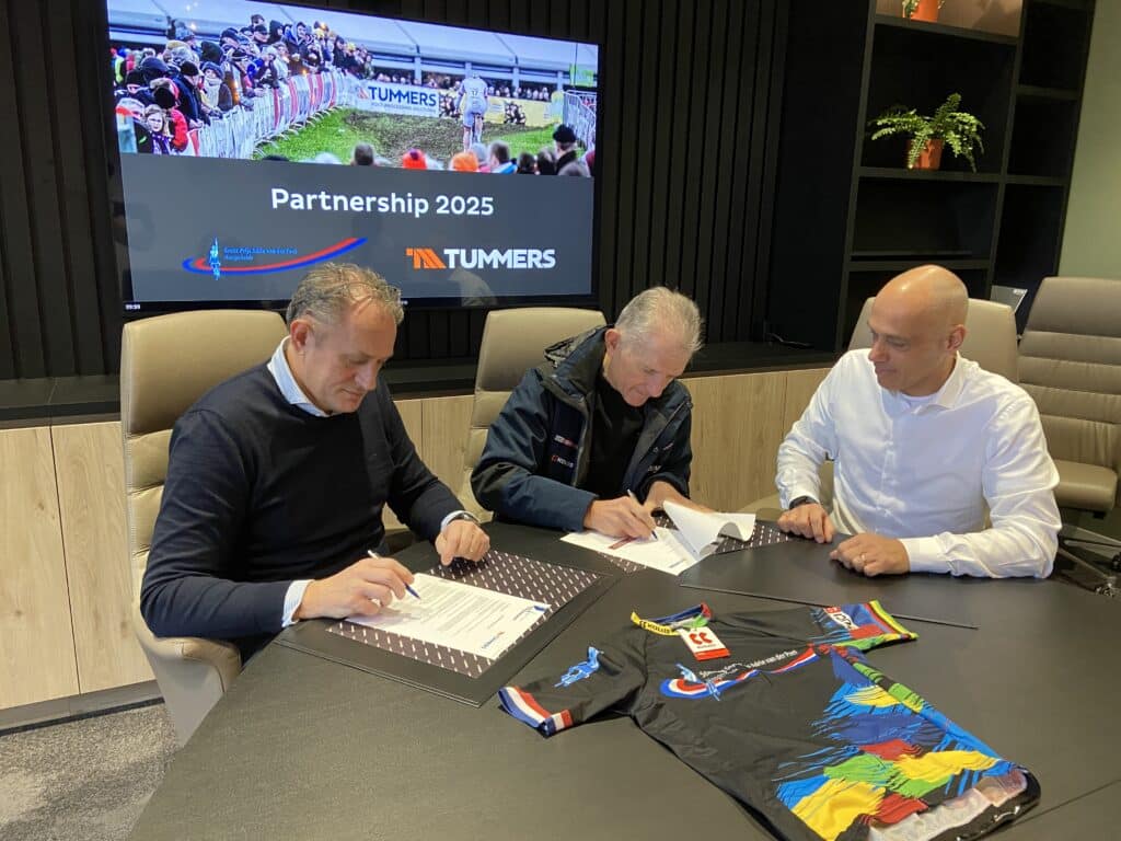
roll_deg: -1.2
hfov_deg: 67.3
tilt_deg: -13.2
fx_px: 842
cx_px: 560
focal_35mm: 26
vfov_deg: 53.1
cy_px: 420
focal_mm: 4.25
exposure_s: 1/40
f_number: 1.8
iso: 400
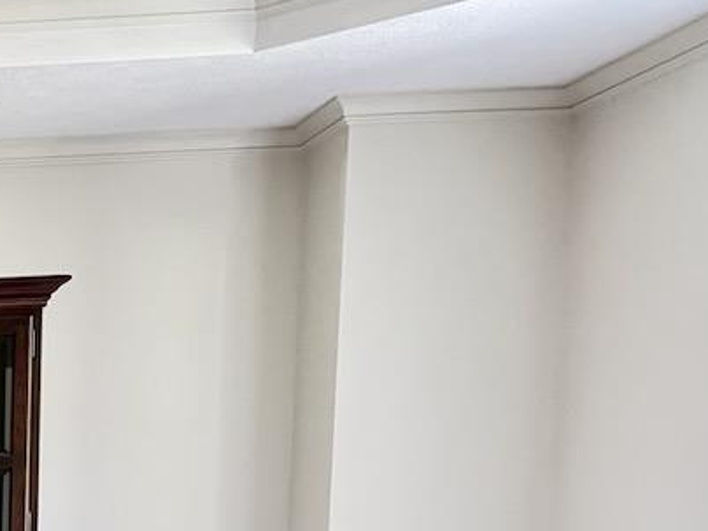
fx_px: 1554
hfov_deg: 21.1
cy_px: 685
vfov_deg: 18.1
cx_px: -391
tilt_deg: -7.6
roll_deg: +1.1
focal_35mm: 76
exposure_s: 1/60
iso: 500
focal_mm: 6.76
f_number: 1.78
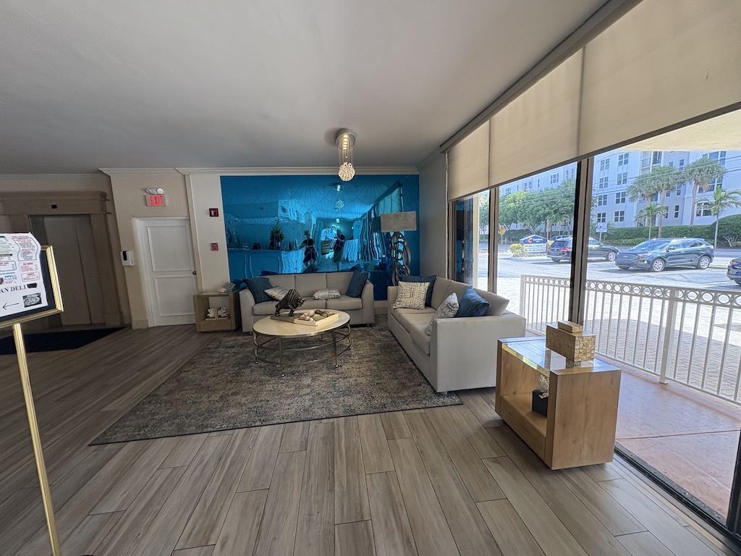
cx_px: 370
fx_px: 300
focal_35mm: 14
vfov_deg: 85.7
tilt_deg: -7.6
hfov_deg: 102.1
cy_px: 278
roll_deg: +1.3
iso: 125
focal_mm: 2.22
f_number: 2.2
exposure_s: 1/120
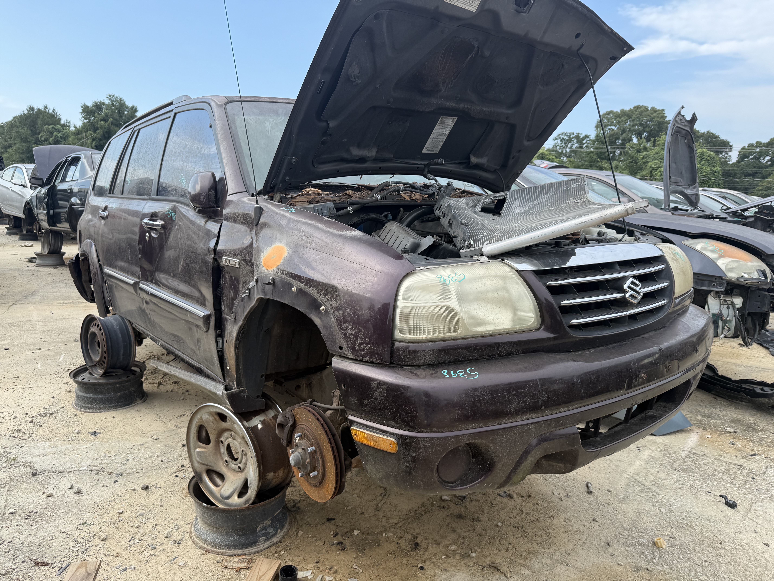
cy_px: 290
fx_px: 537
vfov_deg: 56.8
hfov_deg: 71.6
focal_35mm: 24
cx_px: 387
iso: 80
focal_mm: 6.76
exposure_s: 1/1250
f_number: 1.78
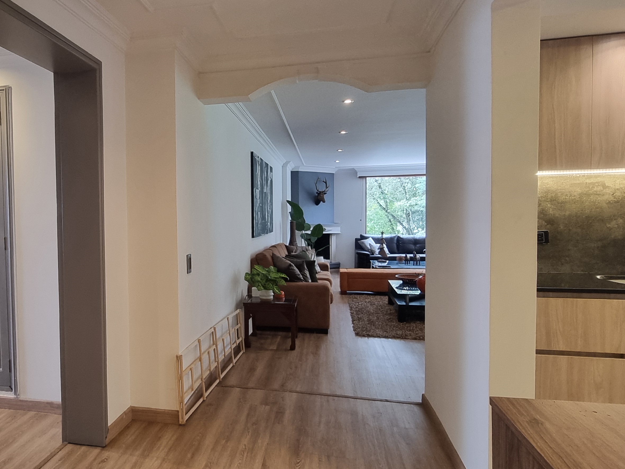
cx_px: 216
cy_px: 223
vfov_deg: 61.1
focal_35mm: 22
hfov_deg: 74.4
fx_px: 397
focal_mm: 2.2
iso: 320
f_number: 2.2
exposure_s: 1/48
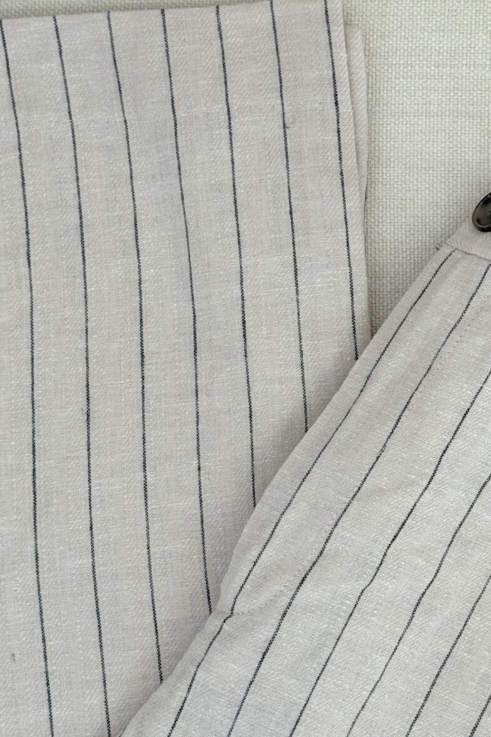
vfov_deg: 23.4
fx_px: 1780
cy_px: 411
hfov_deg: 15.6
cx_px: 396
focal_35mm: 87
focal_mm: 6.76
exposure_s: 1/120
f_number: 1.78
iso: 80
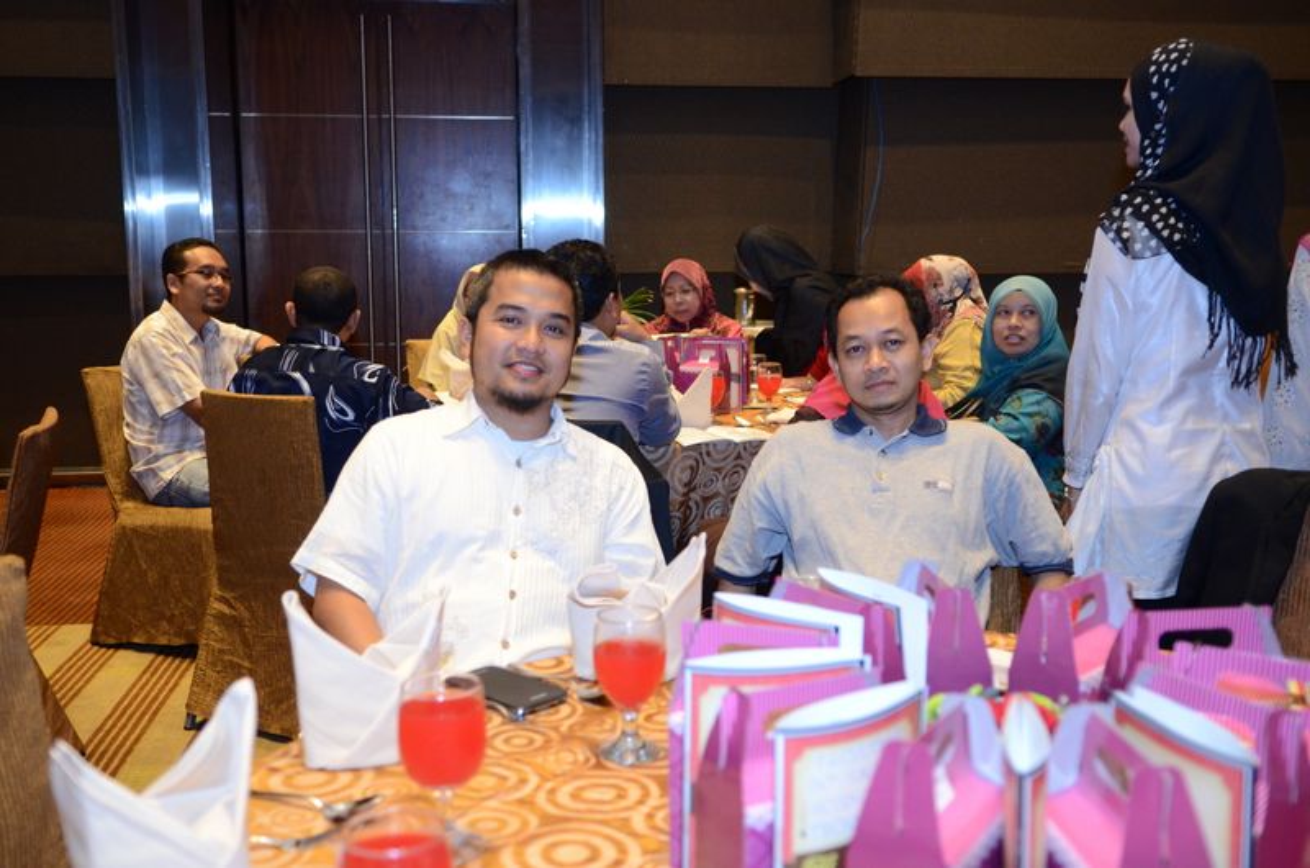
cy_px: 434
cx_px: 655
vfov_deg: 36.7
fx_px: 1307
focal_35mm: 36
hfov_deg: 53.2
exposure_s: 1/80
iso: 1600
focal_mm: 24
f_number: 2.8
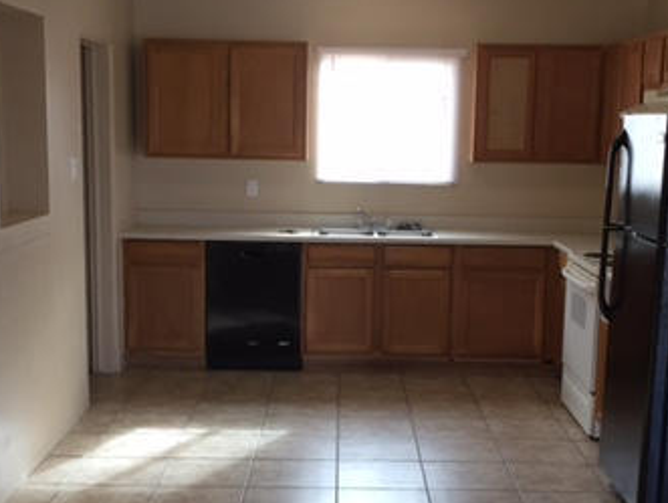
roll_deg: -1.9
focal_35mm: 56
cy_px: 313
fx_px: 1082
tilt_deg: -9.9
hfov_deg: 34.3
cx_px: 341
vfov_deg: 26.1
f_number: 2.2
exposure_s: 1/30
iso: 32
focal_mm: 4.15
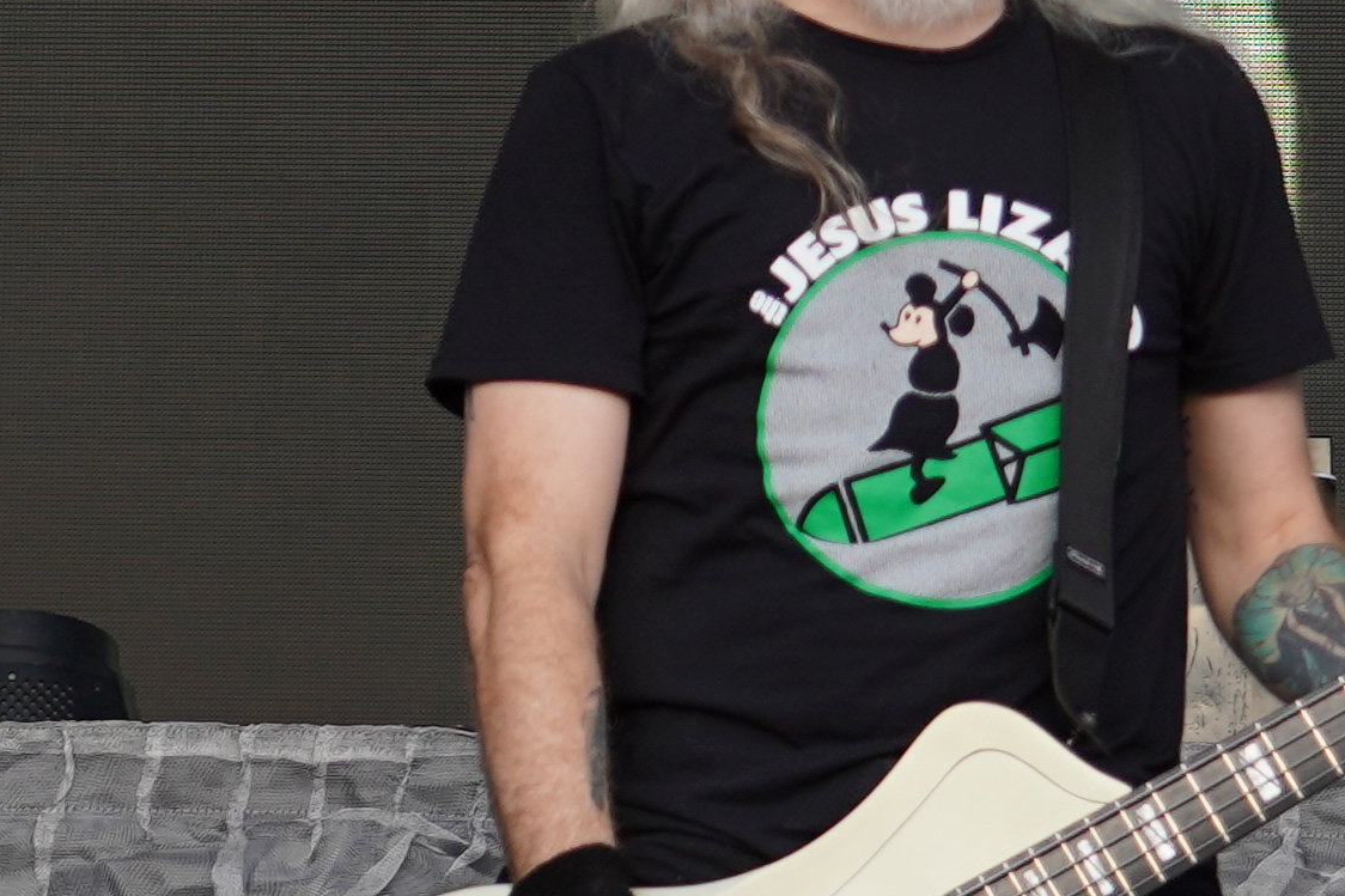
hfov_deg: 7.2
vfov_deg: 4.8
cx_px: -463
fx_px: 10571
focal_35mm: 283
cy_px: -176
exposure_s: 1/60
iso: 125
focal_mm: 53
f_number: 4
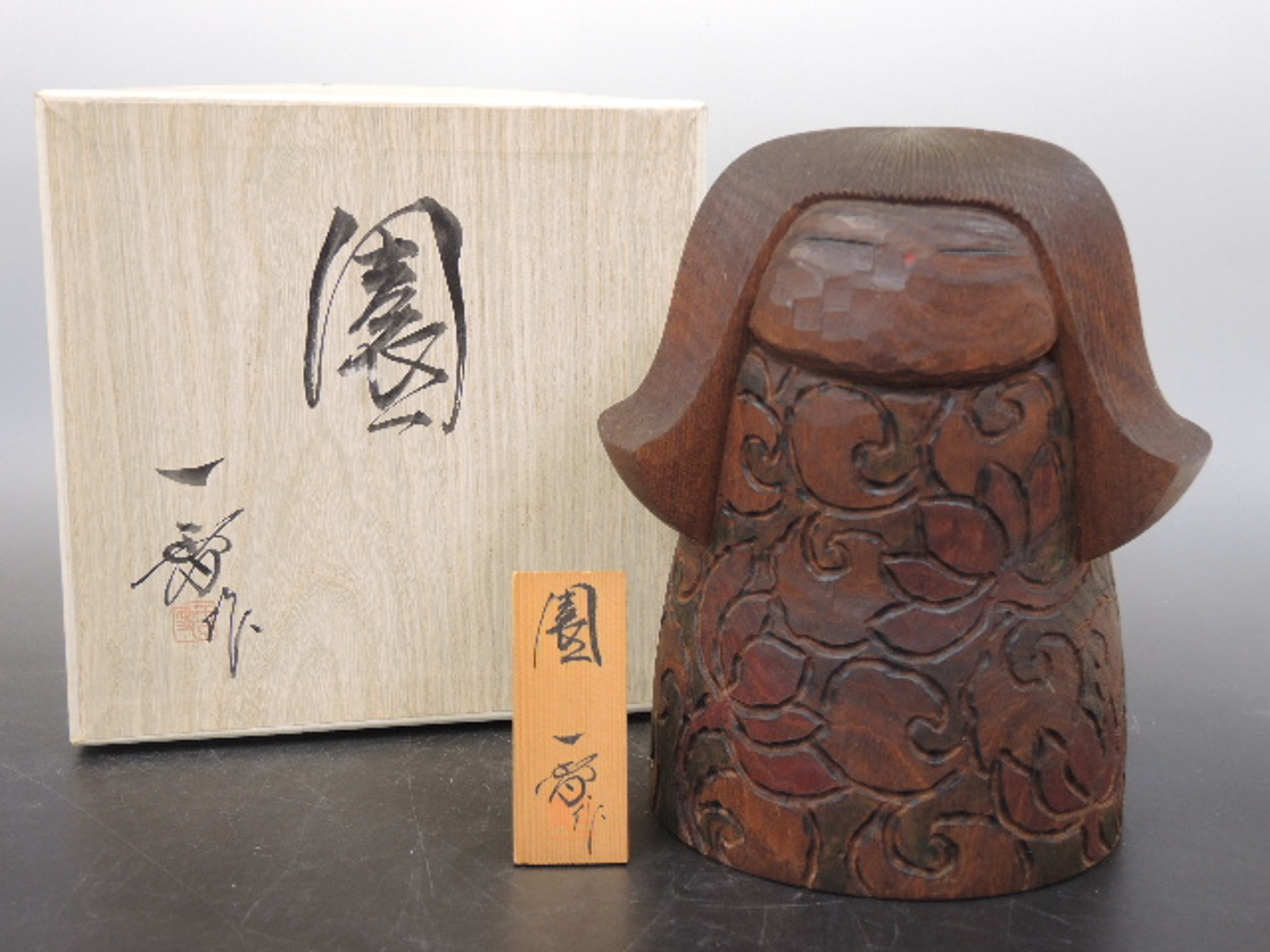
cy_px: 476
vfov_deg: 31.5
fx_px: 1688
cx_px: 635
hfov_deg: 41.2
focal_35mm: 46
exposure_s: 1/40
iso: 400
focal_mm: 9.9
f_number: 2.5
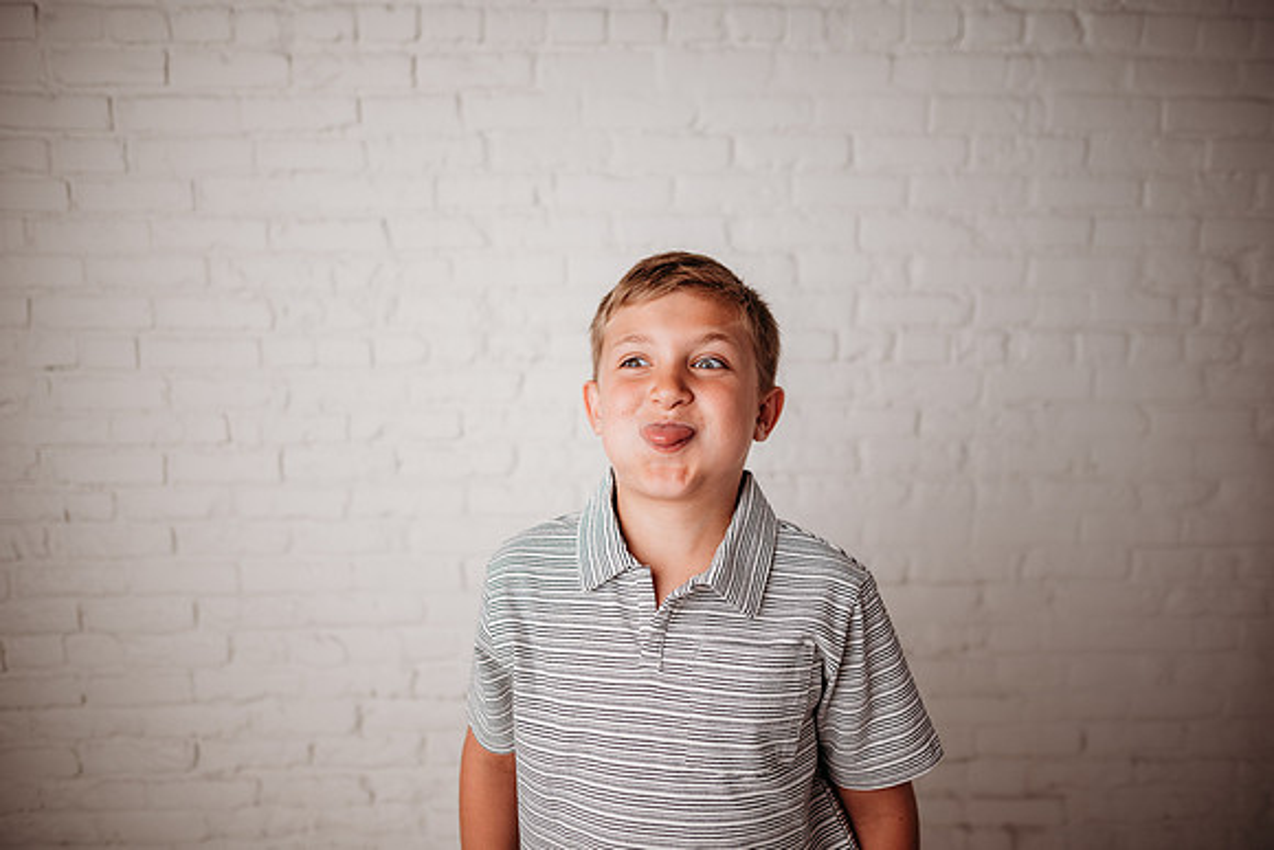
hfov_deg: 73.7
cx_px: 637
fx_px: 849
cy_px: 425
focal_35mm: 24
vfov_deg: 53.2
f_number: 2
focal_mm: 24
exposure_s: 1/200
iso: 100
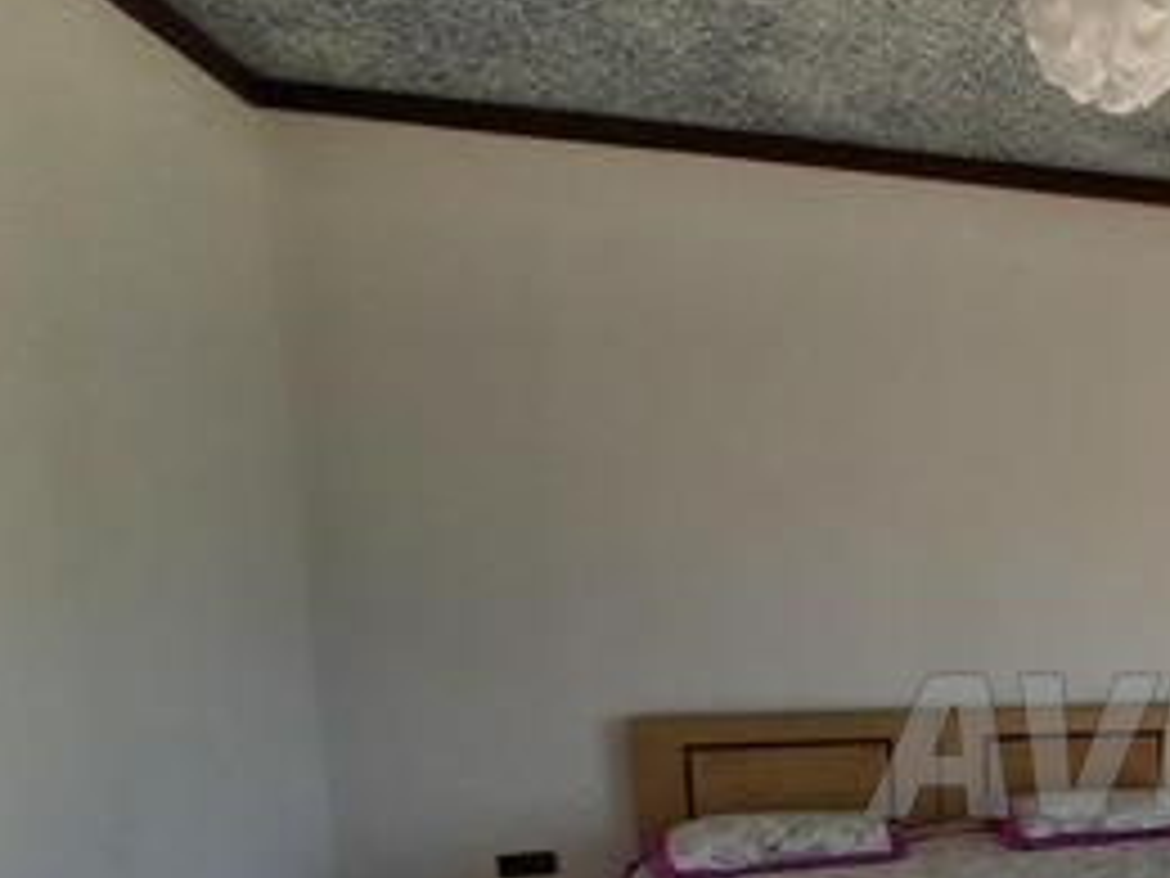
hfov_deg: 43.8
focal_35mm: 32
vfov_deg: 41.6
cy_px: 743
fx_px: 1082
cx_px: 1287
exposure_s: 1/392
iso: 40
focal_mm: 1.74
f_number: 2.2
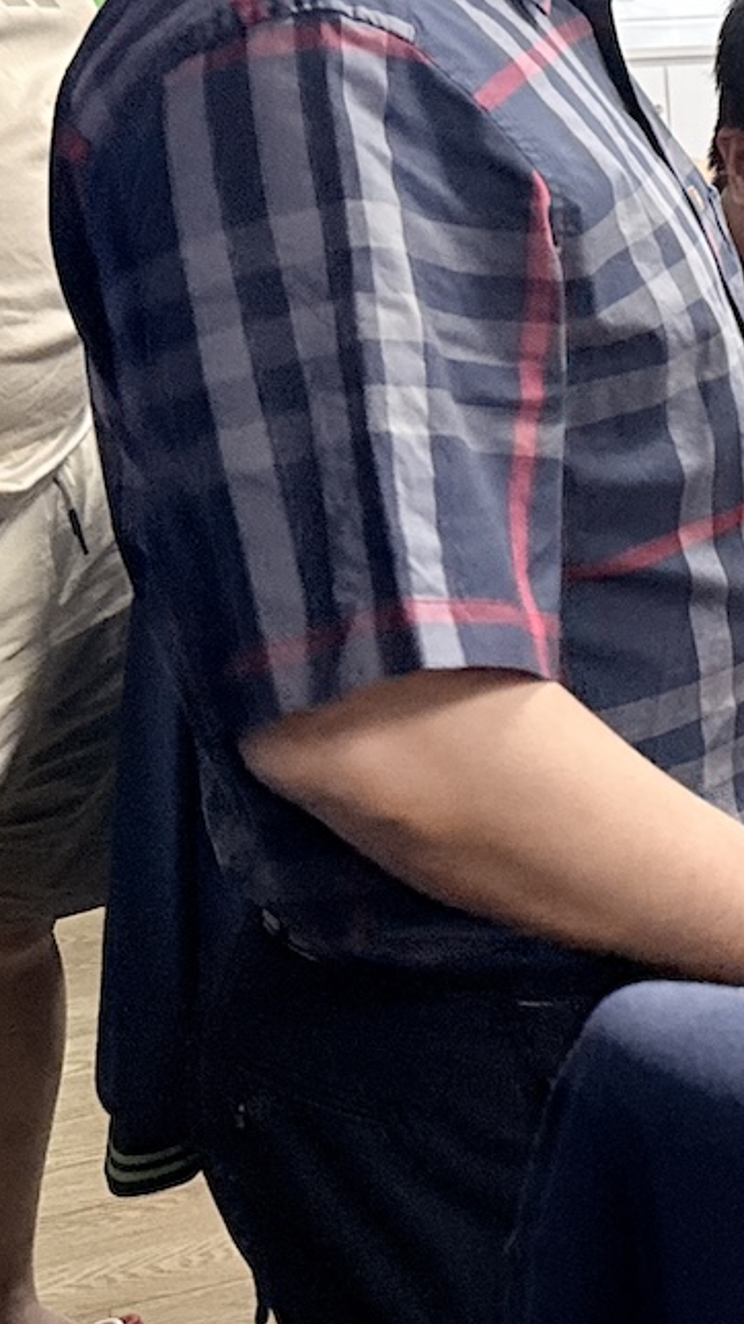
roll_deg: -0.2
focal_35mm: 78
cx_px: 1537
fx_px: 2737
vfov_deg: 26.8
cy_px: 300
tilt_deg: -11.9
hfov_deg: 13.2
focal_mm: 6.76
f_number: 1.78
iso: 250
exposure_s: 1/100
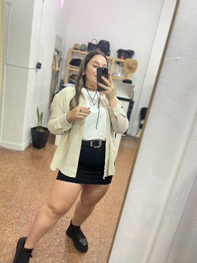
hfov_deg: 53.1
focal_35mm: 26
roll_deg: -10.2
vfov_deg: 67.3
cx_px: 98
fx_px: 197
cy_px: 132
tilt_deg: -16.8
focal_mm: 5.7
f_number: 1.5
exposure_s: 1/50
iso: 125
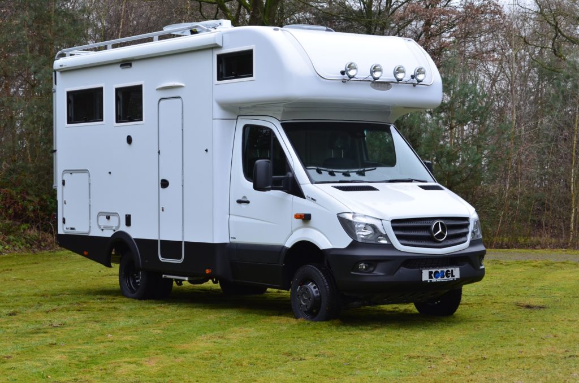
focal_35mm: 82
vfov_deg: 16.5
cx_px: 290
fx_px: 1324
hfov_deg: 24.7
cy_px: 192
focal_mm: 55
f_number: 8
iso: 800
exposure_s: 1/60
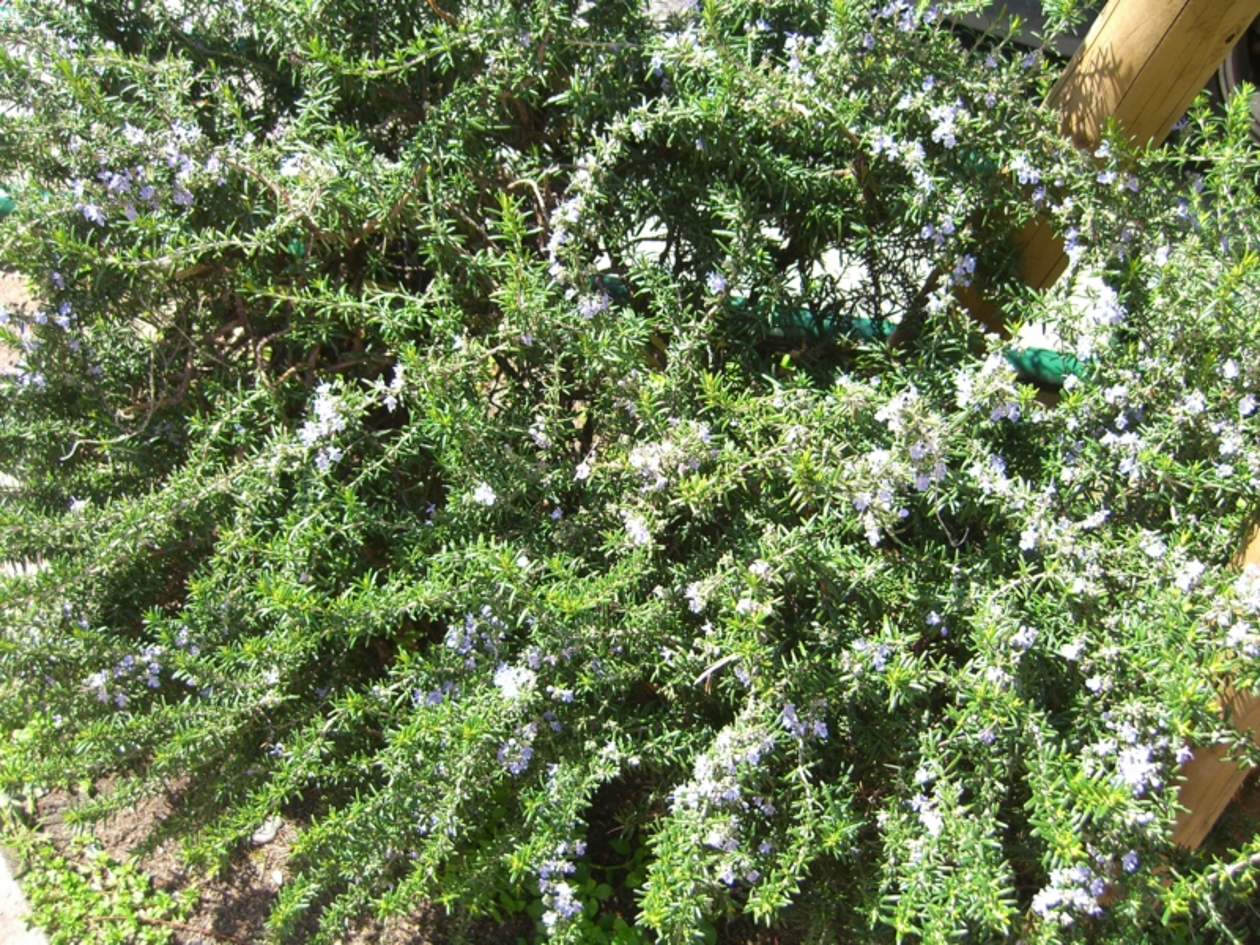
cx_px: 630
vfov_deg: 37.7
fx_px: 1383
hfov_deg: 49.0
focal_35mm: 38
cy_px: 472
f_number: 2.8
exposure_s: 1/200
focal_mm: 7.9
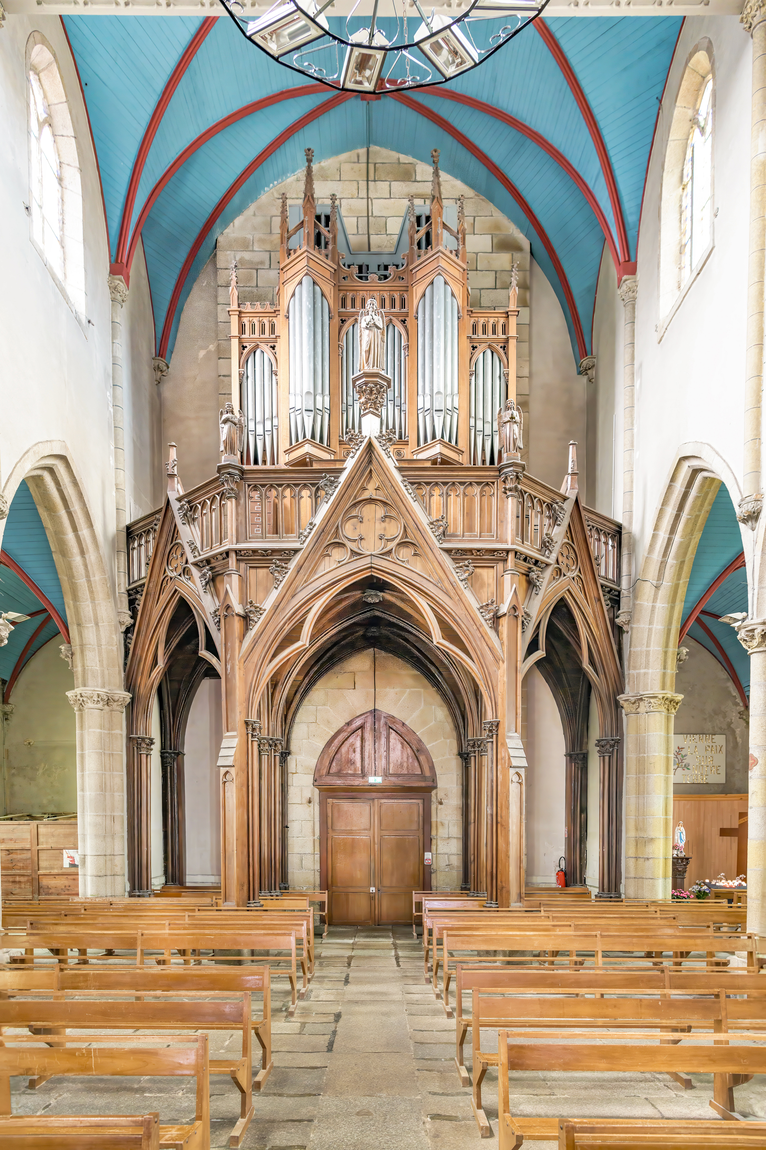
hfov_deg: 53.1
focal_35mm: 24
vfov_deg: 73.7
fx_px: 766
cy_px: 575
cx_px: 383
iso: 1250
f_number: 6.3
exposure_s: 1/25
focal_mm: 24
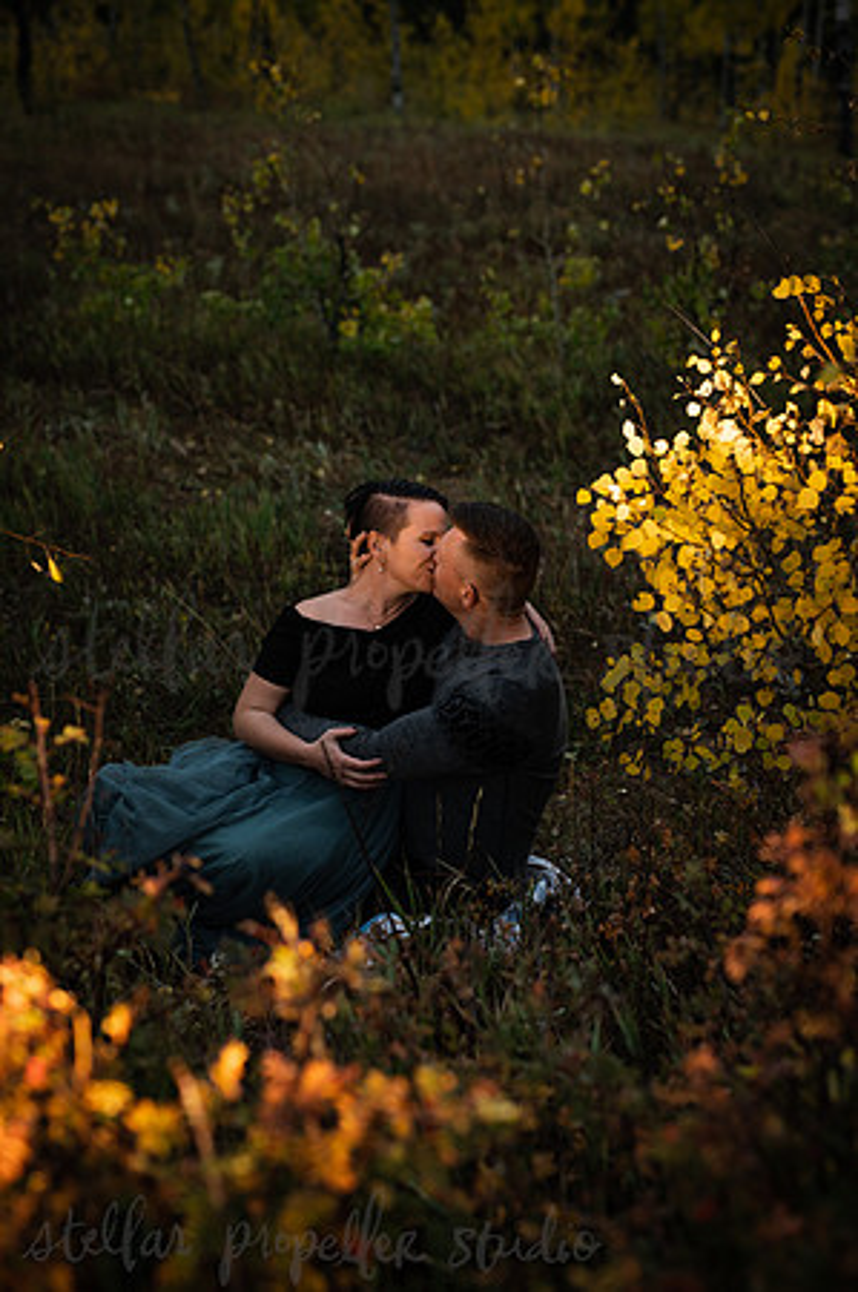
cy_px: 646
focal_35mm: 50
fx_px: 1792
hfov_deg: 26.9
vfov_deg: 39.6
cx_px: 429
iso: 400
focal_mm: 50
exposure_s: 1/640
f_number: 2.5
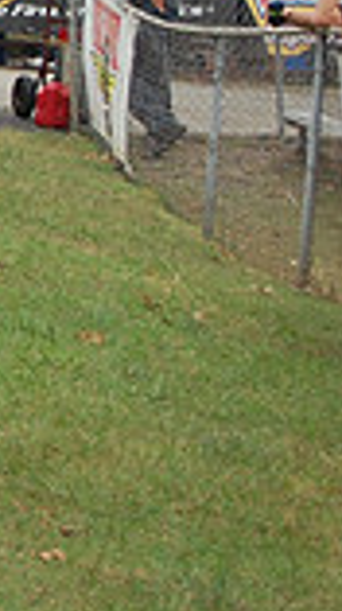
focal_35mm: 319
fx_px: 5156
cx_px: -735
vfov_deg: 6.7
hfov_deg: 3.7
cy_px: -51
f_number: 5.6
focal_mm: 55
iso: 400
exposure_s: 1/800
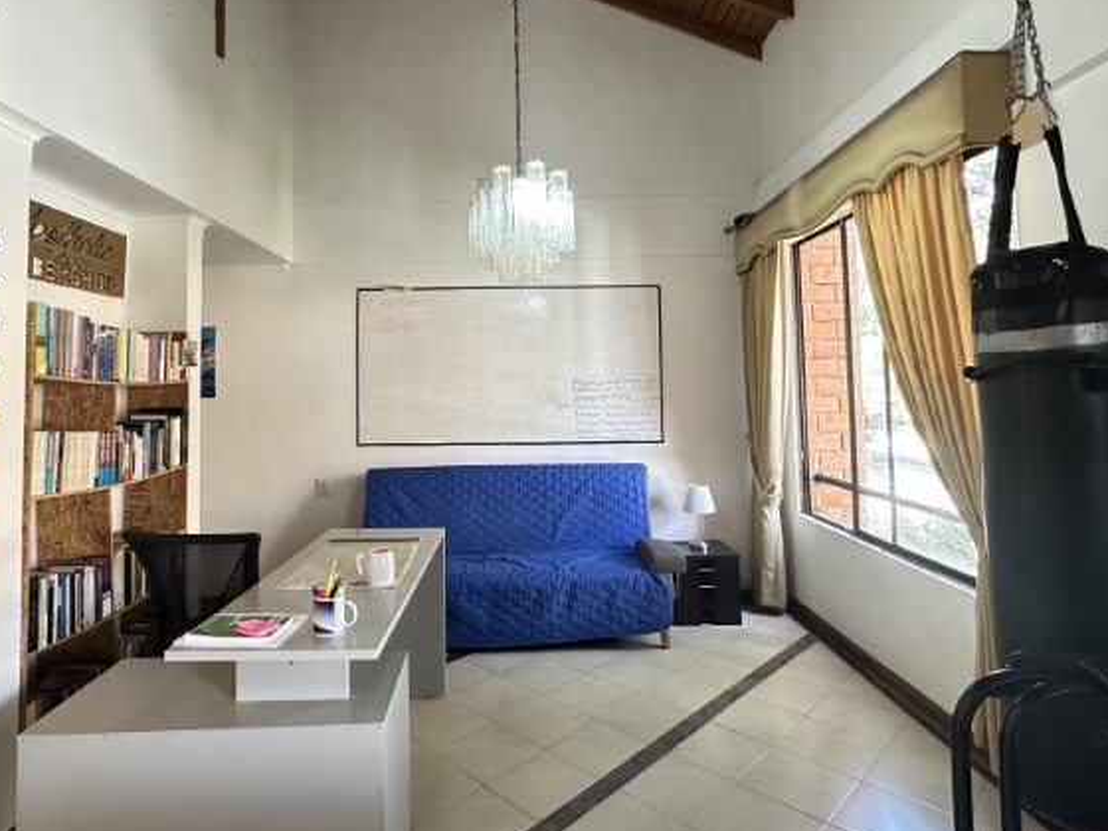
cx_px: 514
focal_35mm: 20
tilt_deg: +3.0
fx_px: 640
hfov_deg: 81.6
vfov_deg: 65.7
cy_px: 360
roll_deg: +0.6
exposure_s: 1/60
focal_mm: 2.22
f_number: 2.2
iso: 320
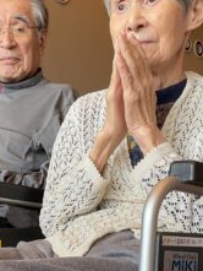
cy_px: 218
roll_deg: +0.0
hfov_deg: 20.9
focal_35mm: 70
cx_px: 60
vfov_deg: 27.2
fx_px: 547
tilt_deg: +1.0
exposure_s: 1/120
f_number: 1.8
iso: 32
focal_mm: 3
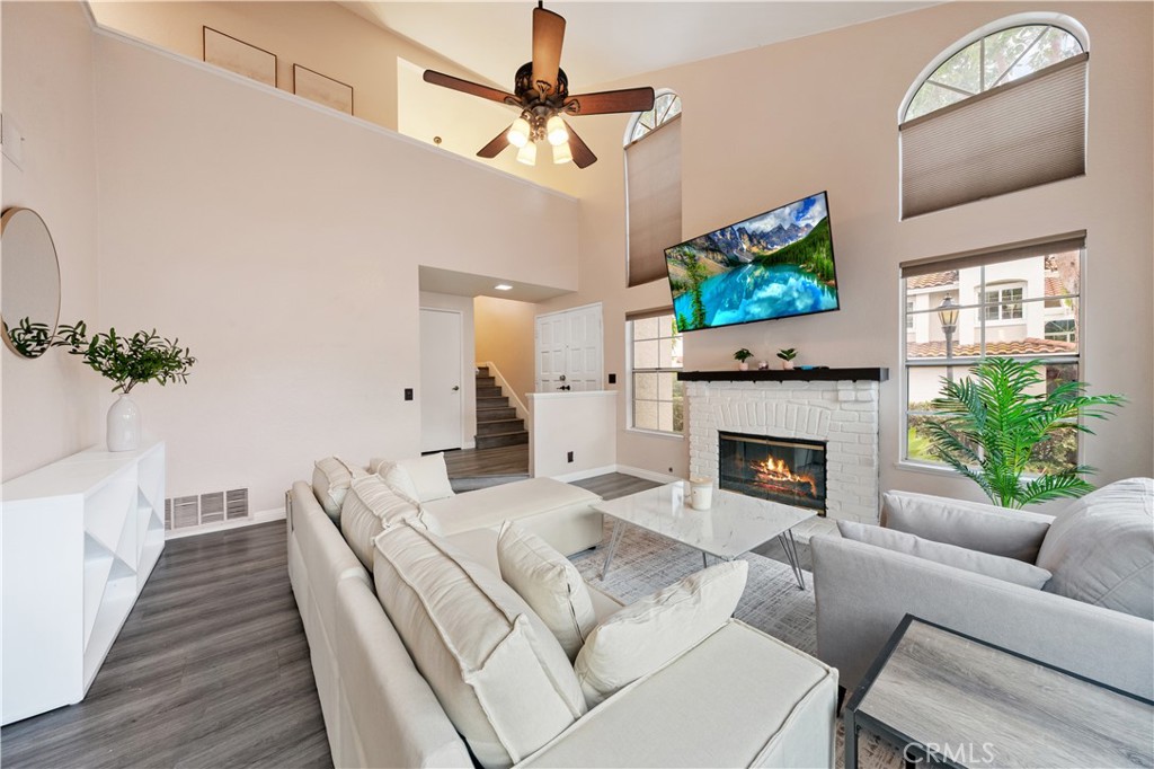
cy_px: 384
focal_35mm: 12
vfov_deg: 90.0
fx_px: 385
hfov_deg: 112.6
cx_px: 577
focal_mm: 12
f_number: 8
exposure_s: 1/8
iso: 800
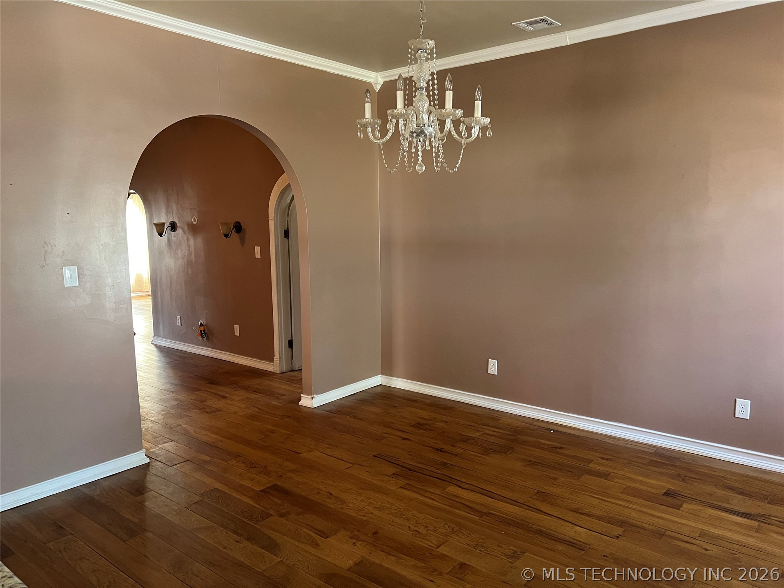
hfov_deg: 67.3
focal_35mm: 26
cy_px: 294
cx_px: 392
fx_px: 589
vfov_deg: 53.1
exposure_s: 1/60
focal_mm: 5.7
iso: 400
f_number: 1.5
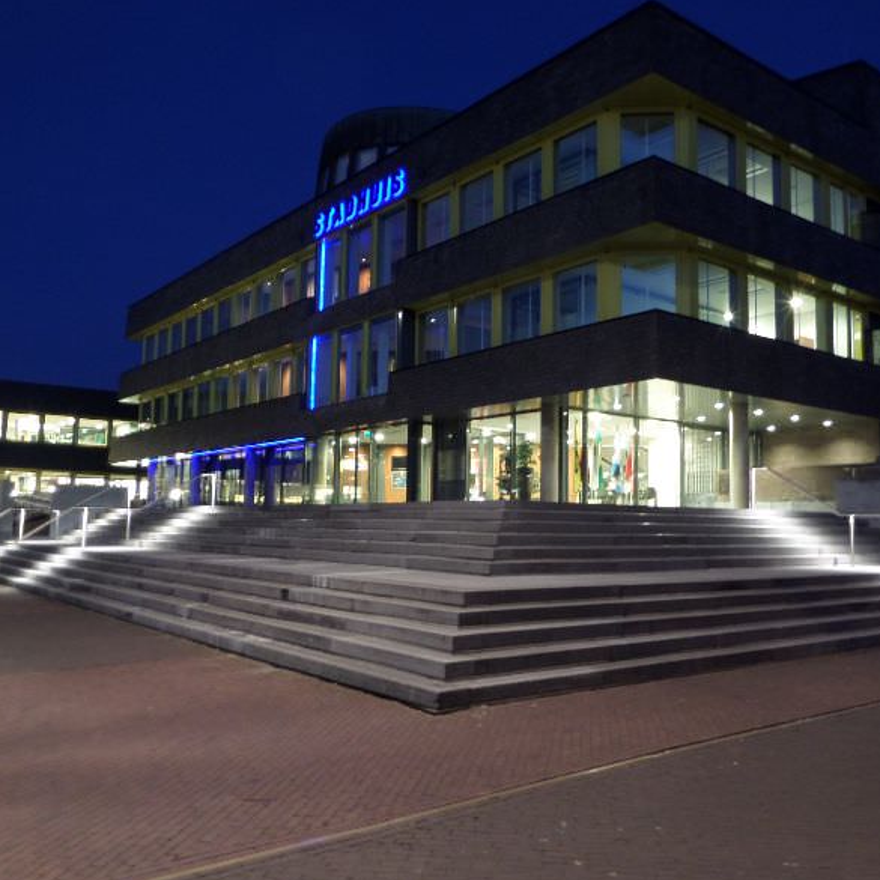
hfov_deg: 55.5
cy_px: 438
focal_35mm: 29
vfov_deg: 55.6
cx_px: 493
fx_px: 834
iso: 200
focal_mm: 4
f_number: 3.2
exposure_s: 1/1.43
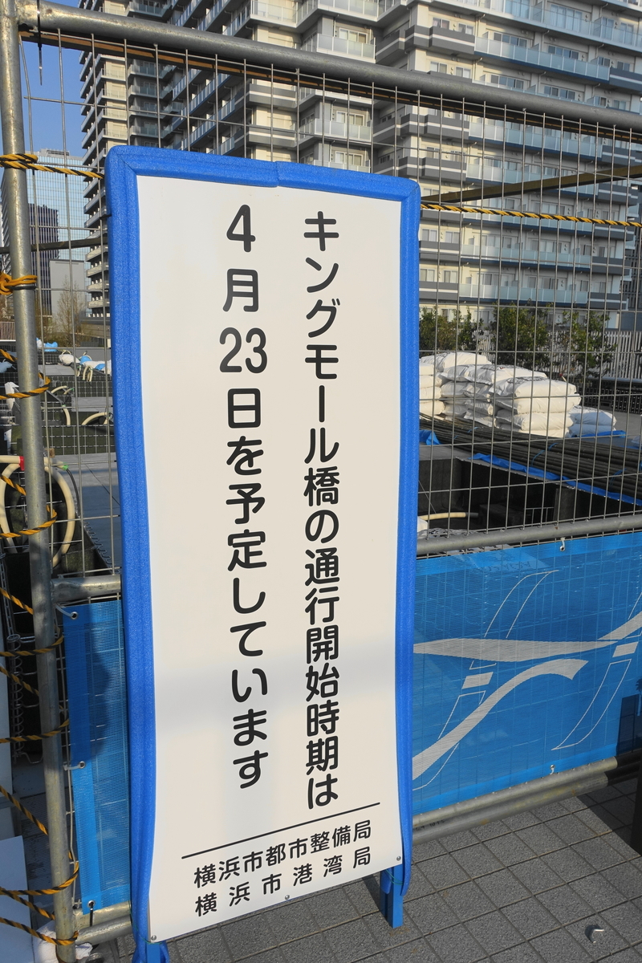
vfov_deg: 65.5
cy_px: 482
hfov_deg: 46.4
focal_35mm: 28
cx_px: 321
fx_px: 749
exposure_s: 1/160
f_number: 5.6
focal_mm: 10.24
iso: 125
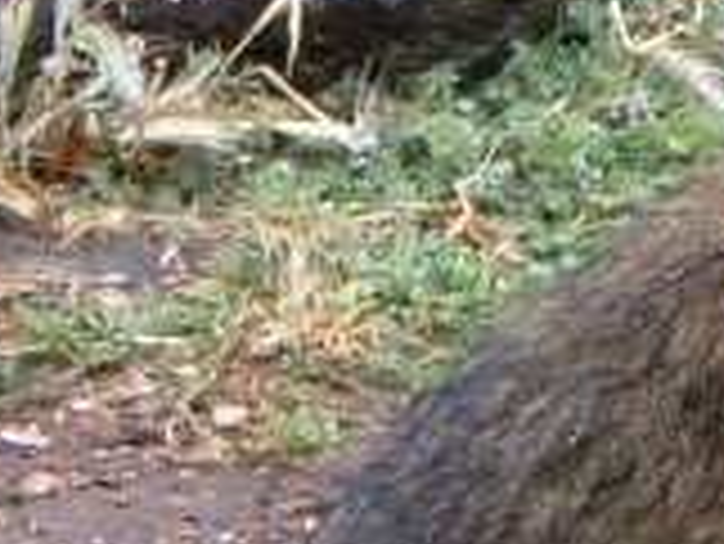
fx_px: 16159
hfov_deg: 2.6
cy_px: 364
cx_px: 1583
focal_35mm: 772
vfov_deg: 1.9
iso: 100
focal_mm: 18.9
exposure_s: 1/100
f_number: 5.3
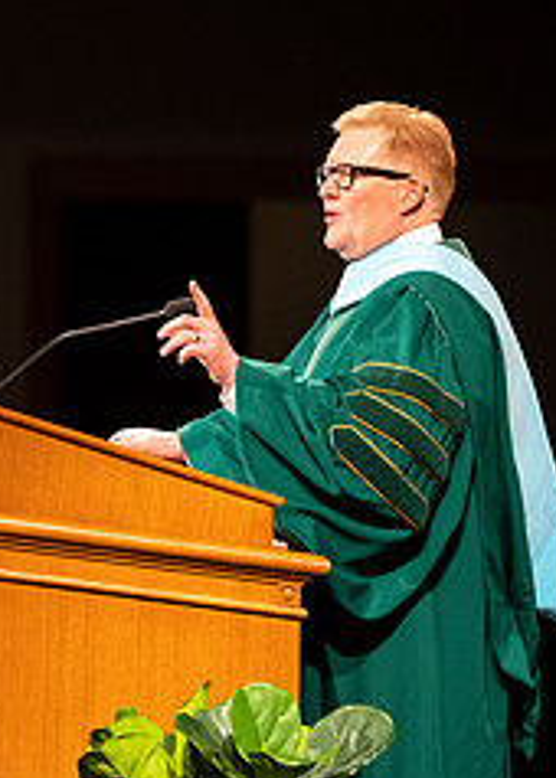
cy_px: 388
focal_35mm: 649
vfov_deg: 3.1
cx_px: -199
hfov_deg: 2.2
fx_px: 14348
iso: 1250
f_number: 2.8
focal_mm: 200
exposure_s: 1/200
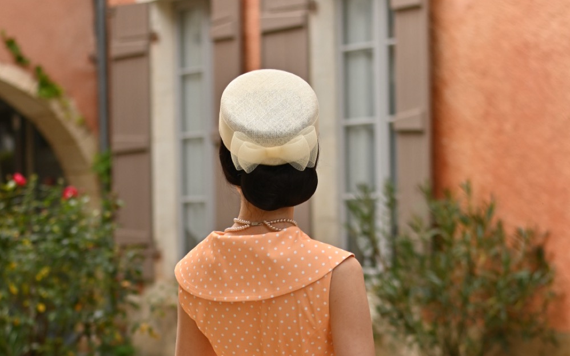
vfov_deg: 11.3
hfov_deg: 18.1
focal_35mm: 115
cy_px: 376
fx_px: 1786
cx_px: 285
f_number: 2.8
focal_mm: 50
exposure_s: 1/1000
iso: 200
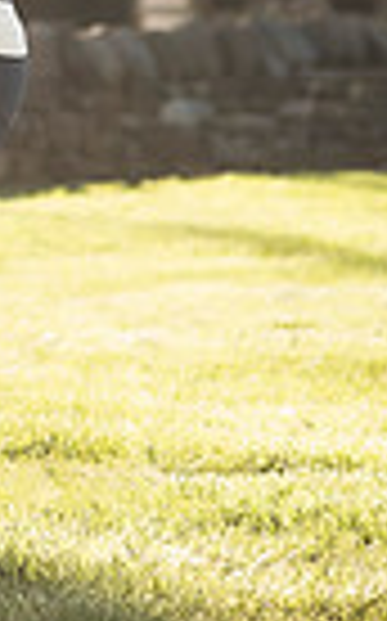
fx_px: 6561
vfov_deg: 5.4
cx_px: -791
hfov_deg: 3.3
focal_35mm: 388
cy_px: -205
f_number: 2.8
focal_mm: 85
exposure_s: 1/640
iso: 100
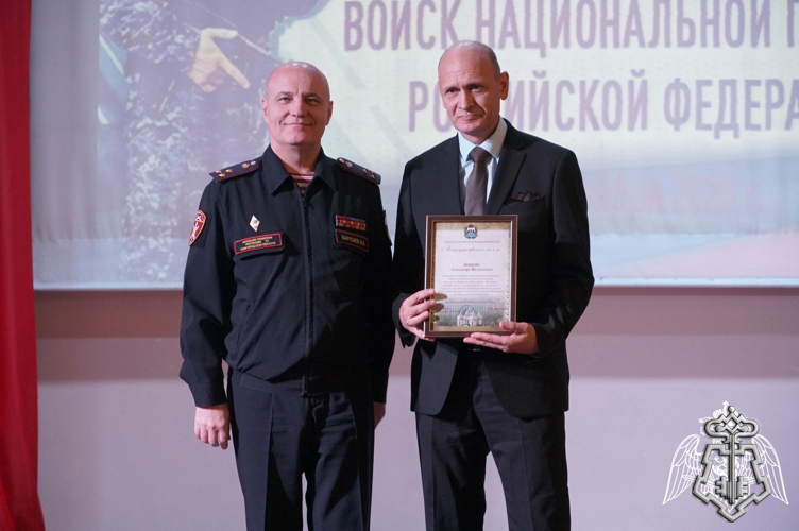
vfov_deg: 11.0
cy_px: 266
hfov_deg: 16.5
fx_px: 2761
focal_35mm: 124
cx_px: 400
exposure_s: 1/100
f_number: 5.6
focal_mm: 83
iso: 3200
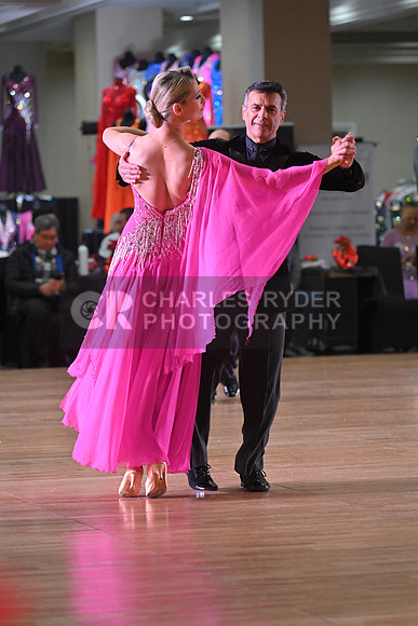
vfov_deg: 12.4
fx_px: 2872
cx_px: 209
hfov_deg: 8.3
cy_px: 313
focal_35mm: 165
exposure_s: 1/400
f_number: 5
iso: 3200
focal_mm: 165
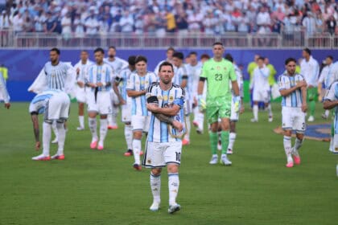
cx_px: 169
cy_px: 112
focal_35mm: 170
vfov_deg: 8.1
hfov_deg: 12.1
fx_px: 1596
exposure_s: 1/1600
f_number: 2.8
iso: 640
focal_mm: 170
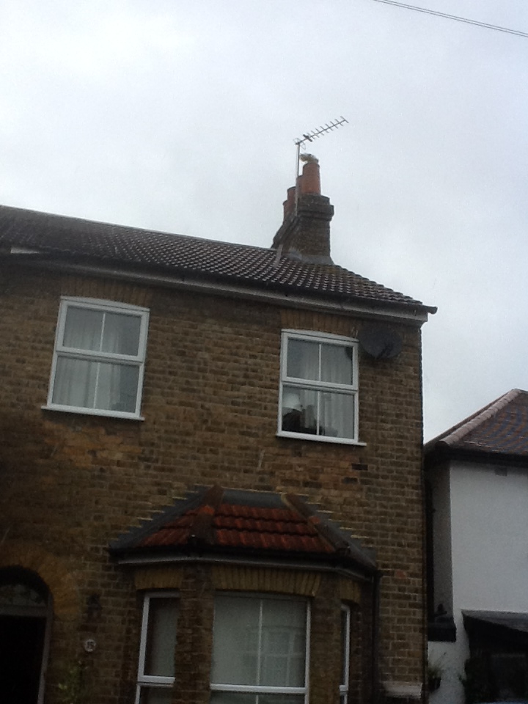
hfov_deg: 44.2
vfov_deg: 56.8
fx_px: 651
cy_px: 352
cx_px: 264
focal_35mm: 32
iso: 80
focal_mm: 2.03
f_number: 2.4
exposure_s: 1/594
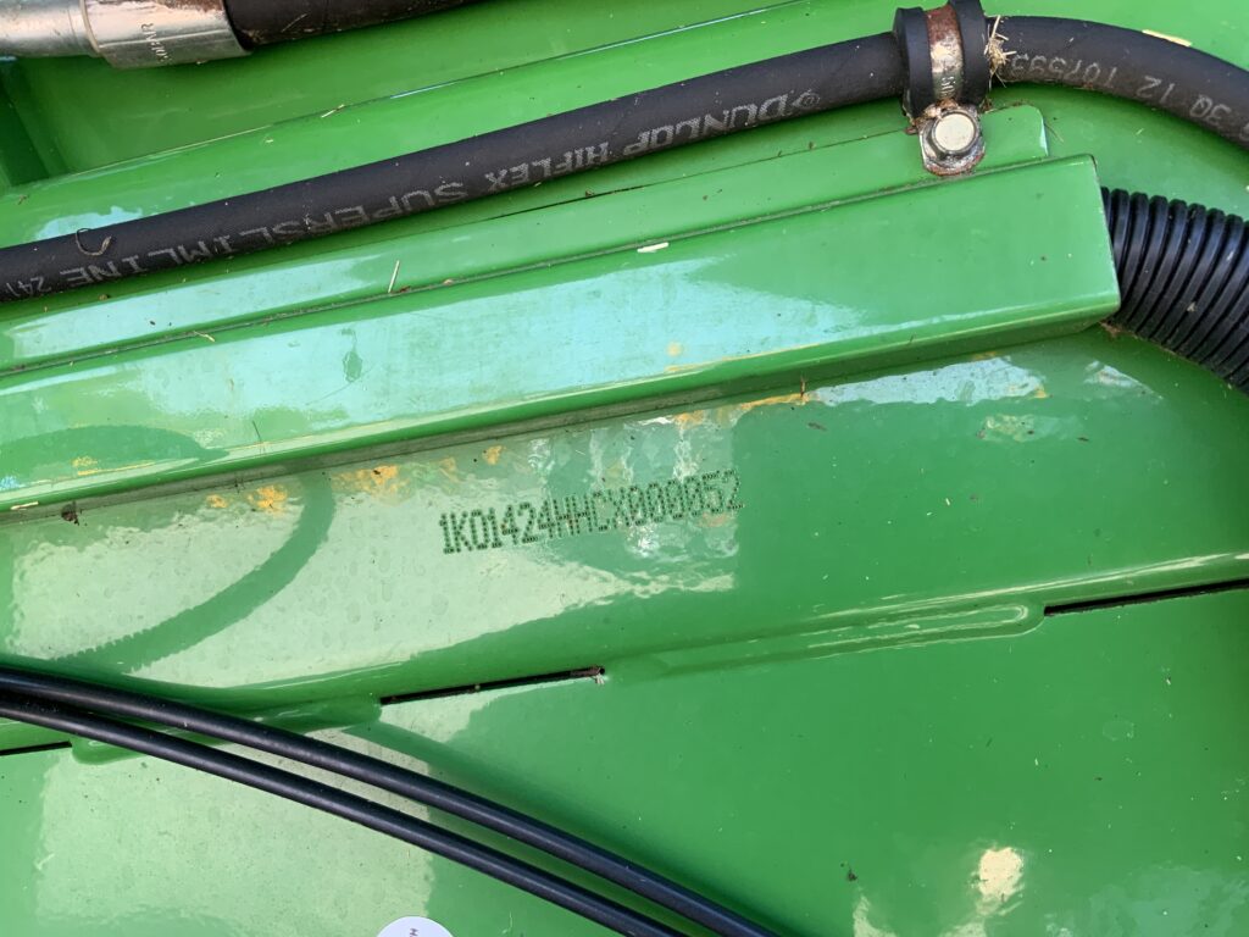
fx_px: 1046
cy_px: 468
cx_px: 624
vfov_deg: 48.2
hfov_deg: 61.7
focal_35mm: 29
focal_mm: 3
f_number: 1.8
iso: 40
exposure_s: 1/122
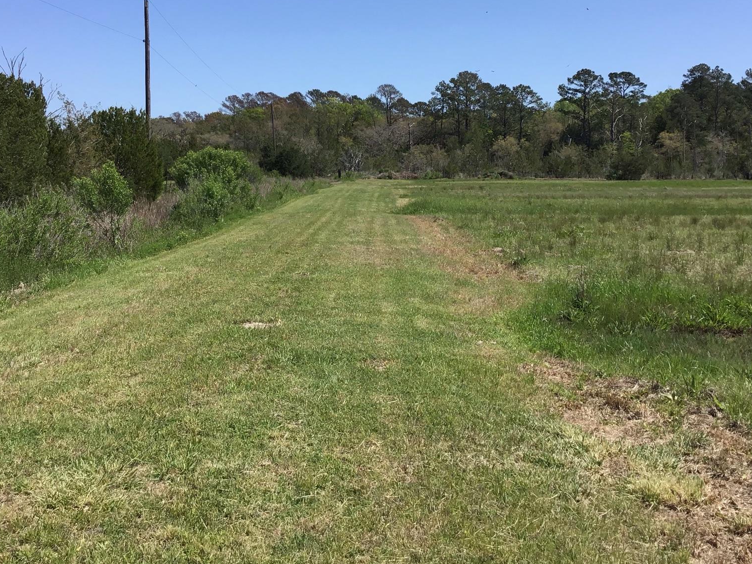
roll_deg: -0.2
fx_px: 912
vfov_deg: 34.1
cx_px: 369
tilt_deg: -3.0
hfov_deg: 44.8
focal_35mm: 42
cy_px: 202
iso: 25
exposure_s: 1/1294
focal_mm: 3.3
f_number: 2.4
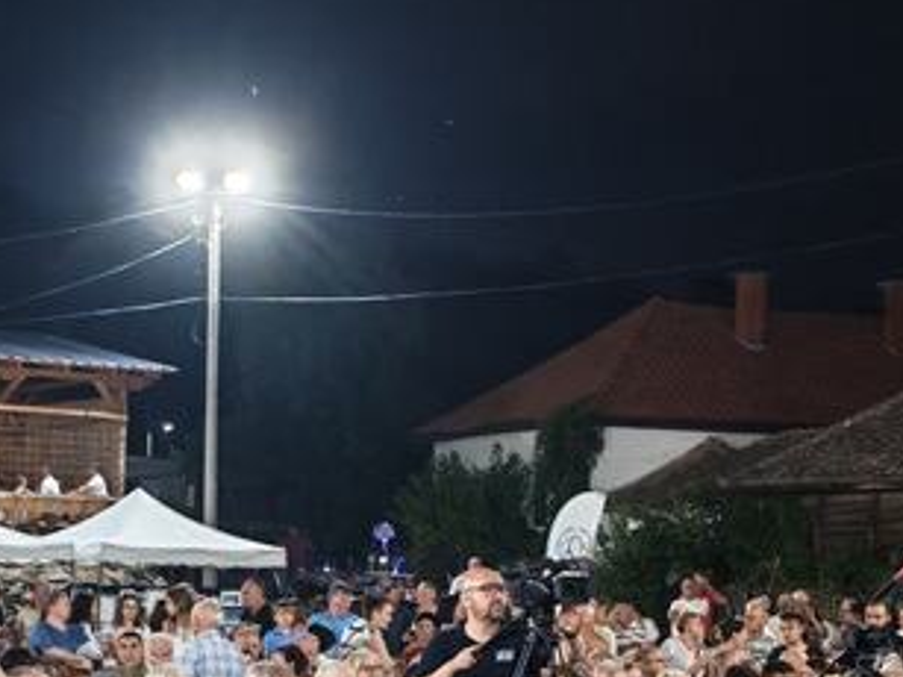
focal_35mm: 90
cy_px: 592
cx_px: 218
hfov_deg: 21.6
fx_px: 2347
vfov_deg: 16.2
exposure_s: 1/50
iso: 2000
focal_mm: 6.12
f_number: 1.9
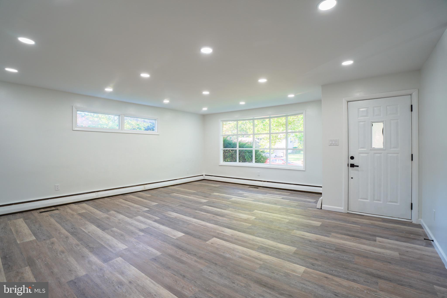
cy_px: 149
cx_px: 224
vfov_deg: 73.7
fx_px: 199
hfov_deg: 96.7
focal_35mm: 16
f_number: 8
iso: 200
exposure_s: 1/200
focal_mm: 16
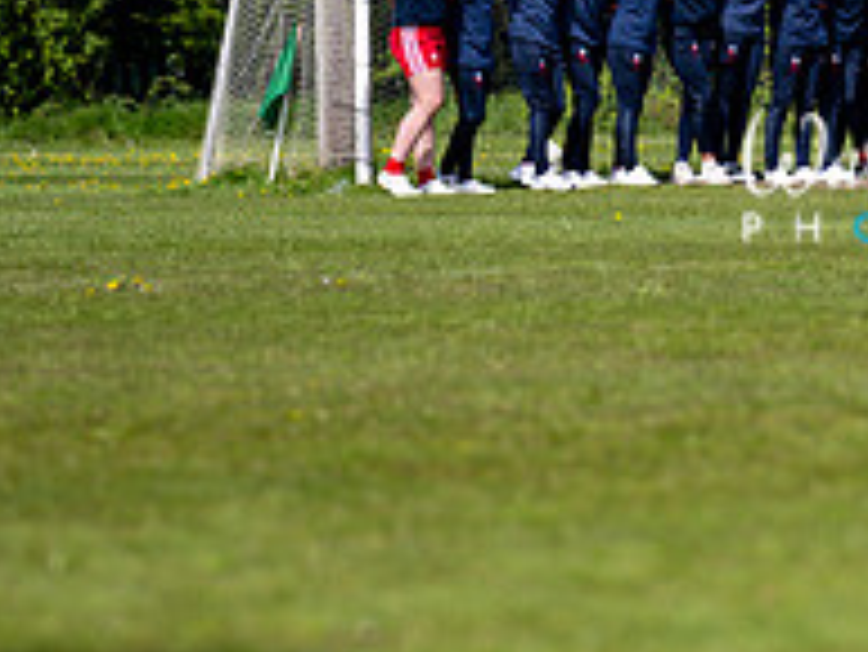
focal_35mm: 462
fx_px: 11592
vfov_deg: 3.2
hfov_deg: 4.3
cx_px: 1034
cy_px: 88
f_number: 2.8
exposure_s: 1/4000
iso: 200
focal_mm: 160
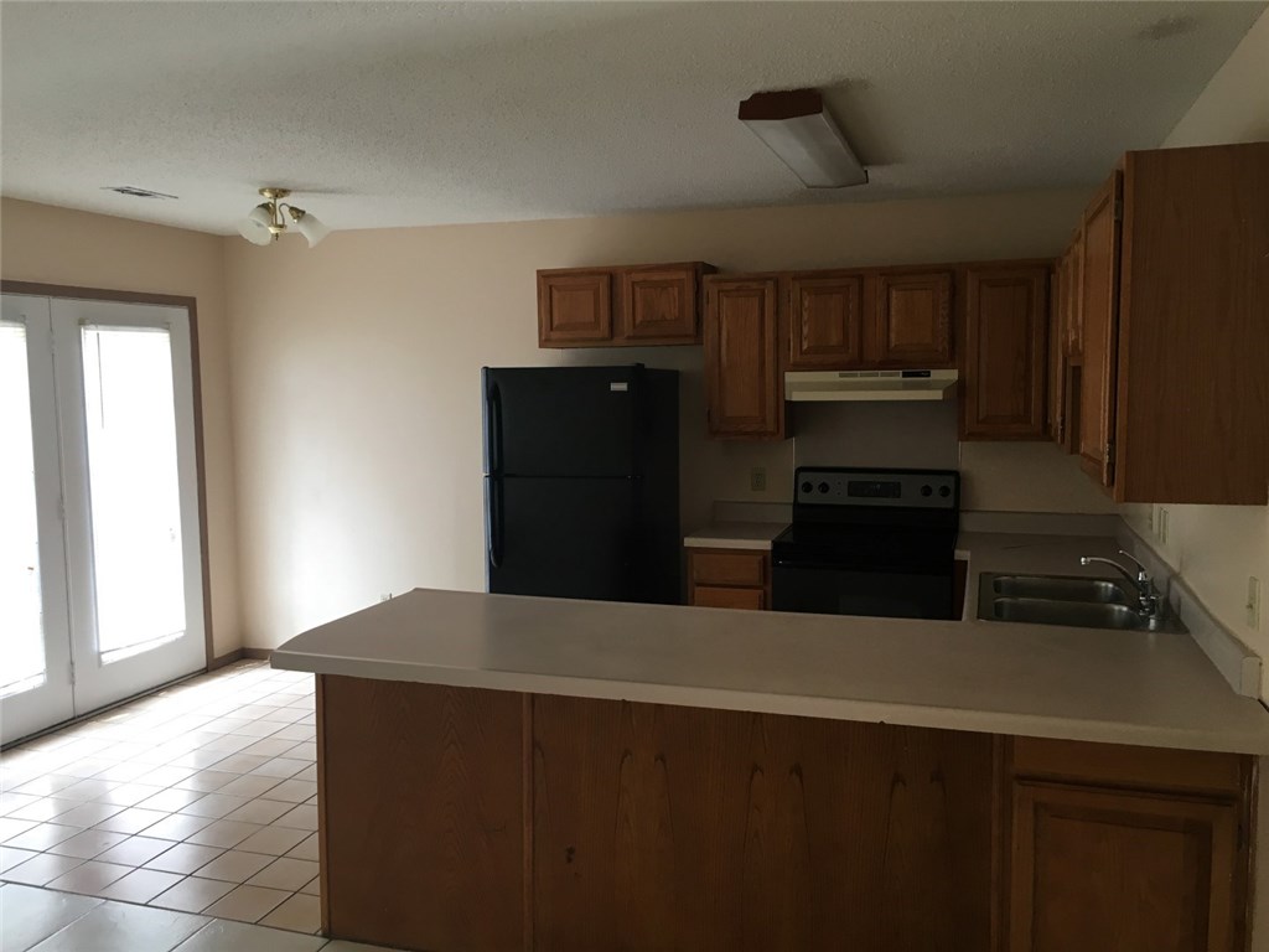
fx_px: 1063
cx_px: 634
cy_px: 476
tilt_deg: -4.3
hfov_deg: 61.7
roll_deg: +1.1
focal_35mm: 29
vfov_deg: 48.2
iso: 50
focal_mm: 4.15
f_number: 2.2
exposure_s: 1/30
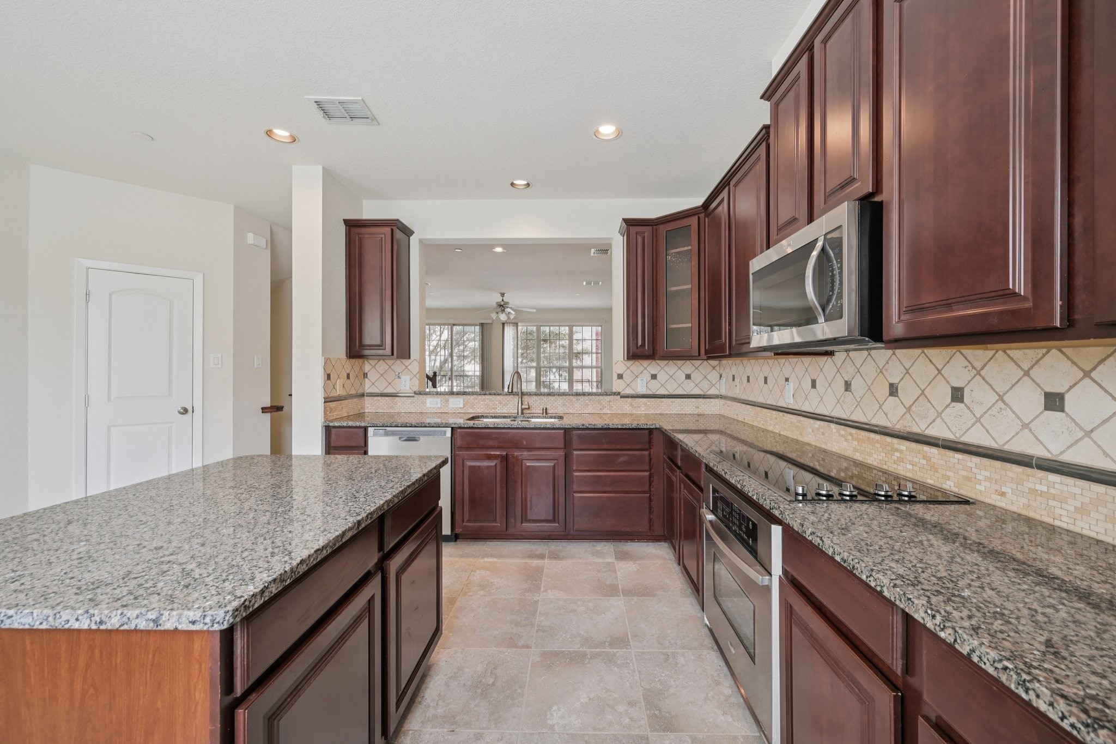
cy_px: 372
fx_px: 434
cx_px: 558
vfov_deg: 81.2
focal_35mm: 14
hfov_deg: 104.3
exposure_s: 1/10
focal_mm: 14
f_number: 9
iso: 250
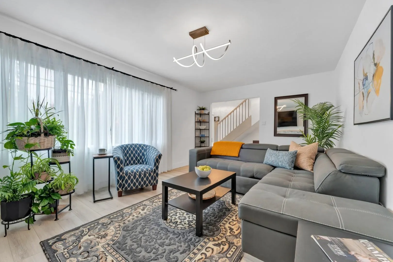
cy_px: 131
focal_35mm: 14
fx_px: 153
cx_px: 196
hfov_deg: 104.3
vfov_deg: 81.2
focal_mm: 14
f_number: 8
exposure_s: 1/20
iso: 400
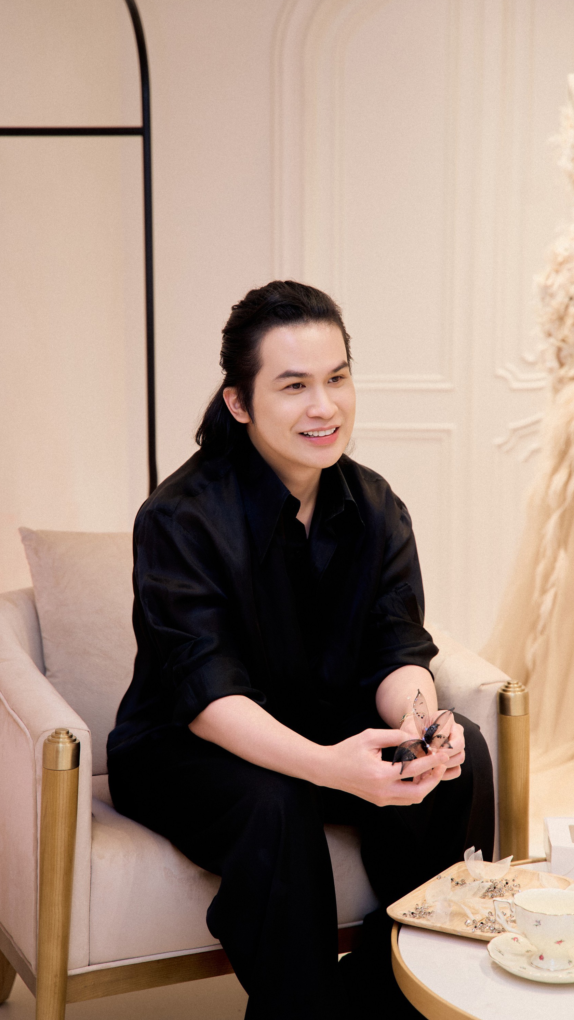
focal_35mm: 61
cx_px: 318
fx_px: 1638
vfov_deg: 34.6
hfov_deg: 19.9
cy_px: 508
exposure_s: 1/200
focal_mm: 57.5
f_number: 3.2
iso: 250
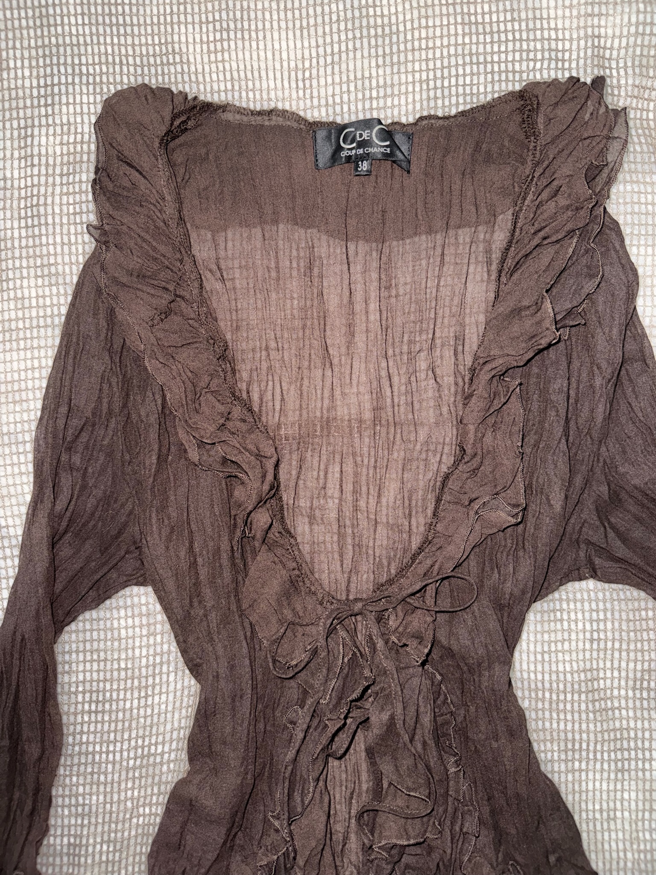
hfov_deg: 56.8
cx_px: 328
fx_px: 606
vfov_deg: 71.6
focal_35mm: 24
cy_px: 438
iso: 100
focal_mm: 6.76
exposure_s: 1/38
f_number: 1.78
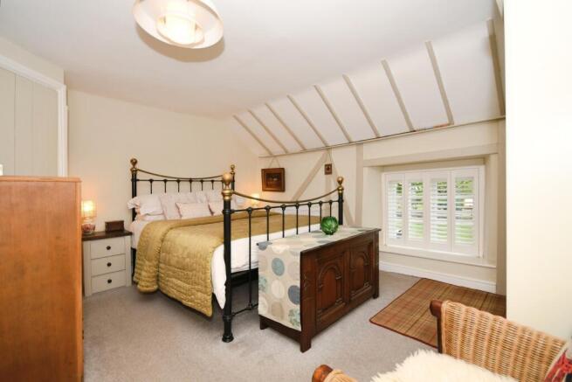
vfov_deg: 77.4
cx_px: 286
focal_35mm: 15
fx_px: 238
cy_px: 191
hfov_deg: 100.4
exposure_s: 1/60
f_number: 8
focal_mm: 10
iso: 400
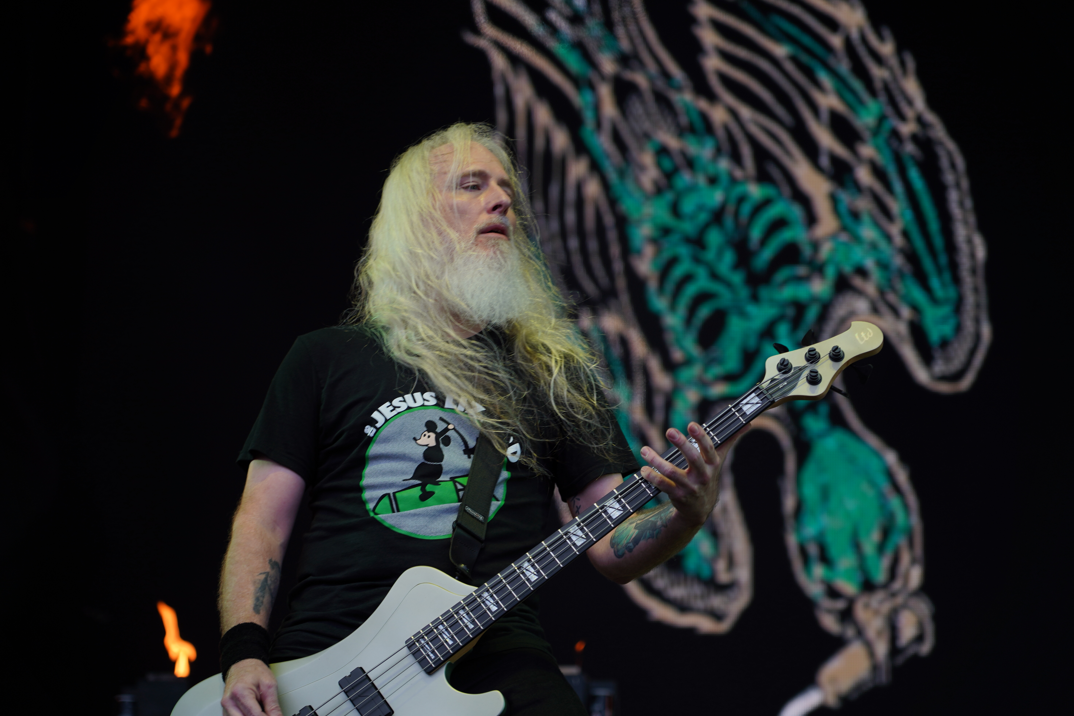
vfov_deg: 12.8
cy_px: 359
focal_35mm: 107
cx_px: 543
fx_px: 3192
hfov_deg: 19.1
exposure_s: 1/125
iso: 100
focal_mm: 105
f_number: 4
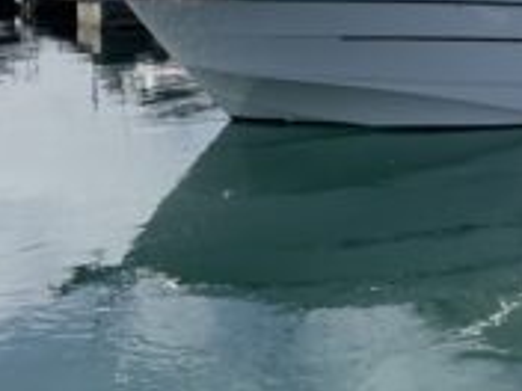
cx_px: 537
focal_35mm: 59
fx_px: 890
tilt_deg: -2.0
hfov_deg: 30.2
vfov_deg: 23.6
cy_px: -12
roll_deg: +0.3
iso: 32
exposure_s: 1/6135
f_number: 1.6
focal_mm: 4.2
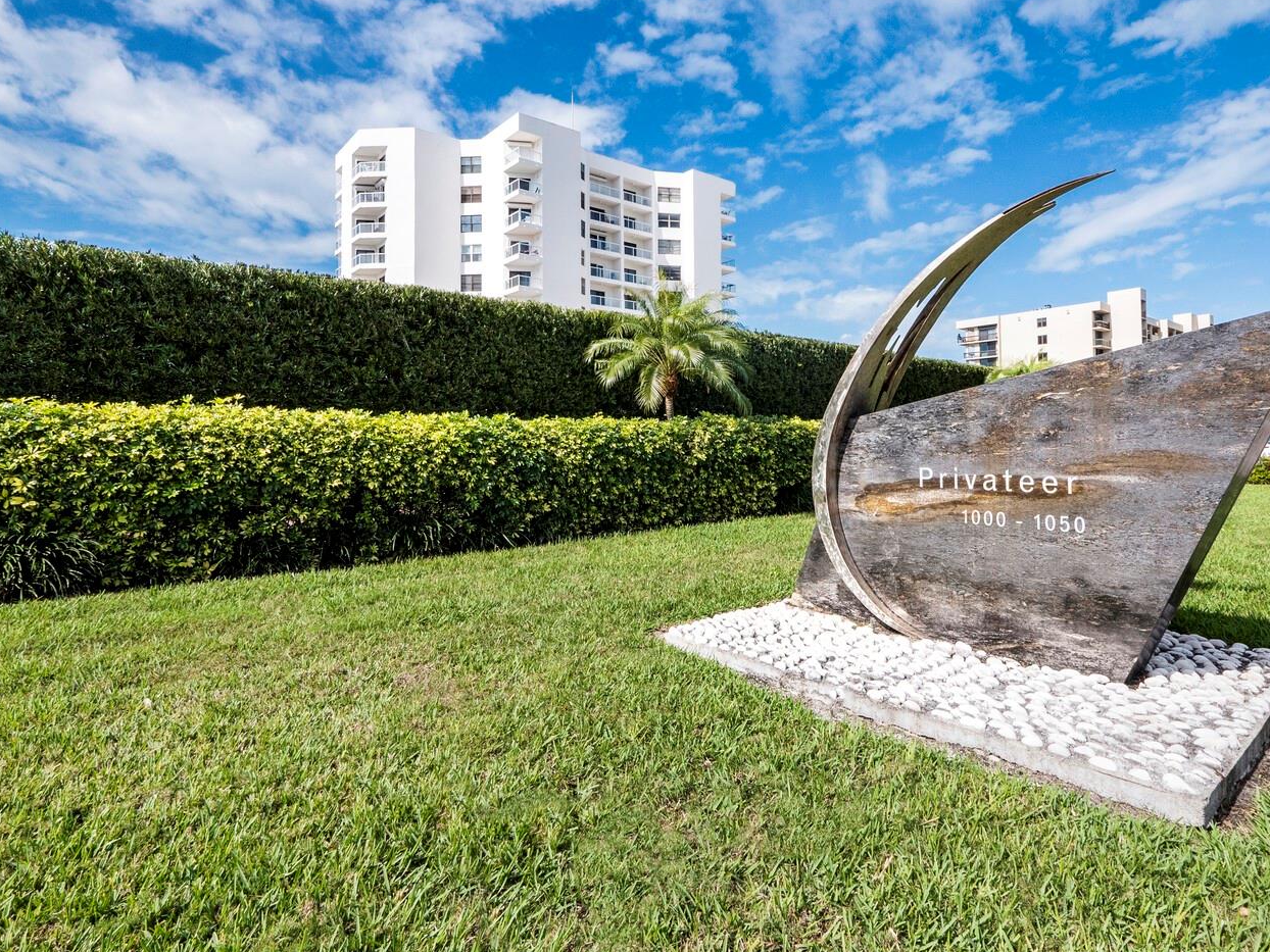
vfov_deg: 71.6
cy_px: 472
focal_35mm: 18
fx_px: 660
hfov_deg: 87.5
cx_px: 698
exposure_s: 1/640
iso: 400
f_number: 9
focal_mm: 7
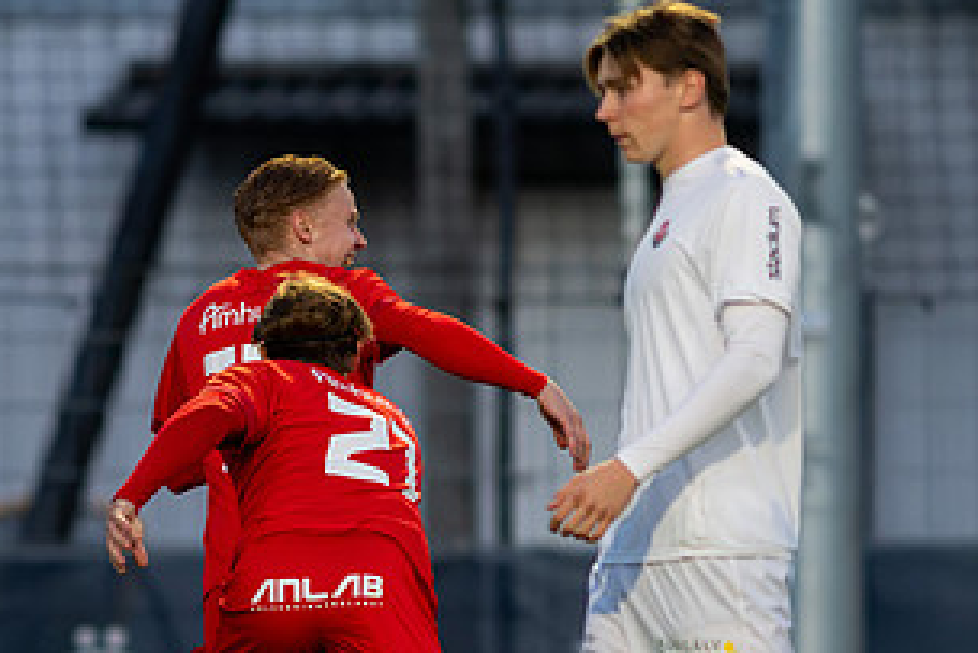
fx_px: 24460
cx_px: 248
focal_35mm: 900
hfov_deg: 2.3
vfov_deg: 1.5
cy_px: 568
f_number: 3.2
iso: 8000
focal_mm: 300
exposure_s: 1/1000
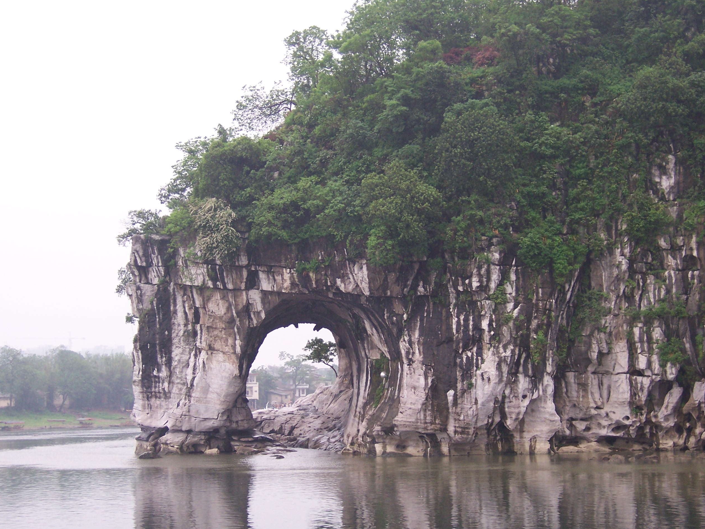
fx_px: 1242
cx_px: 347
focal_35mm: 61
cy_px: 262
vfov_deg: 24.0
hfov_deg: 31.7
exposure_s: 1/90
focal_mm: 10
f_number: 4
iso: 140
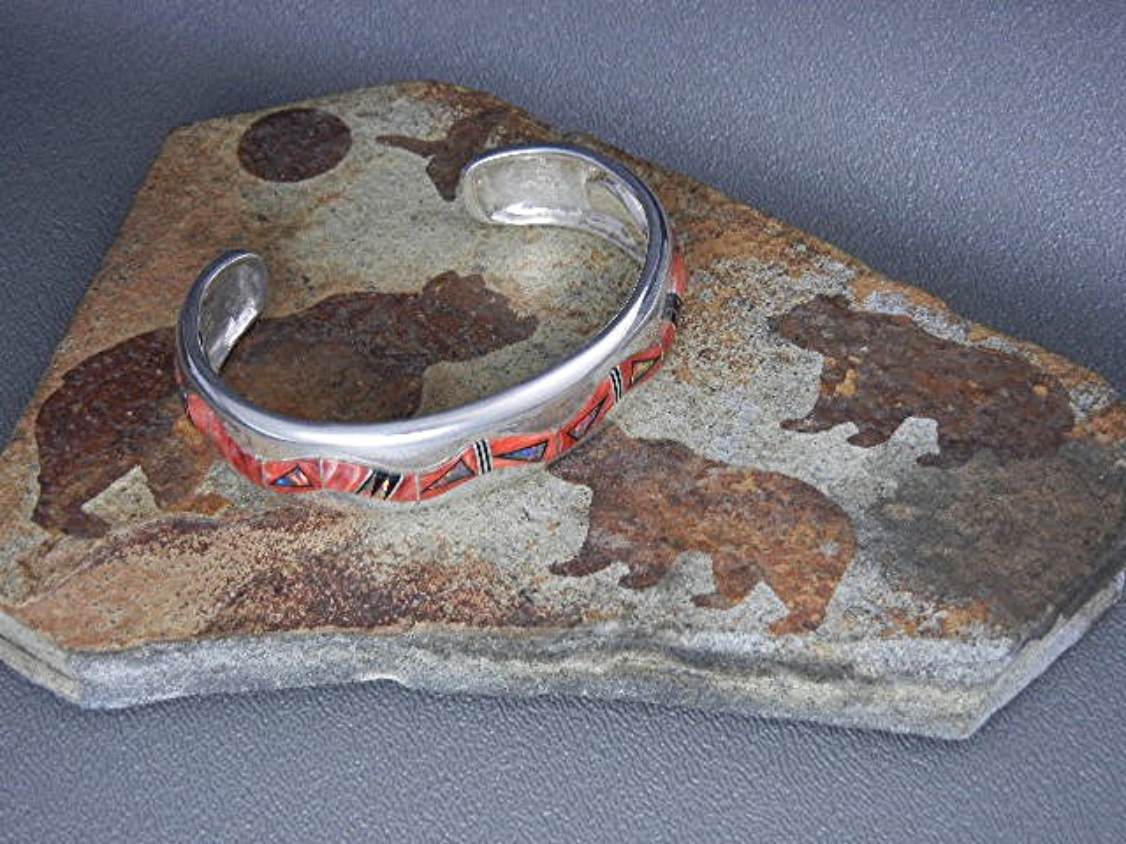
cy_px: 422
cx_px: 563
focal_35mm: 59
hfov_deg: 32.7
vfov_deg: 24.8
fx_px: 1919
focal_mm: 10.6
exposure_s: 1/17.2
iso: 400
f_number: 4
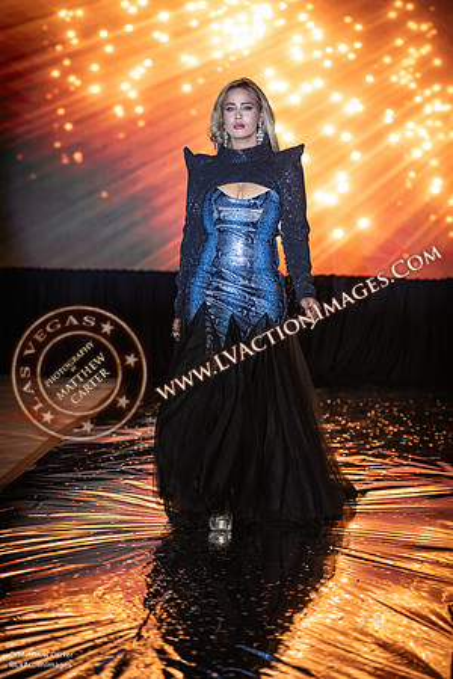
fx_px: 2642
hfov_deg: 9.8
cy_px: 340
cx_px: 226
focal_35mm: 140
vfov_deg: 14.7
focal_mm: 140
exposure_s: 1/250
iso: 1600
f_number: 2.8
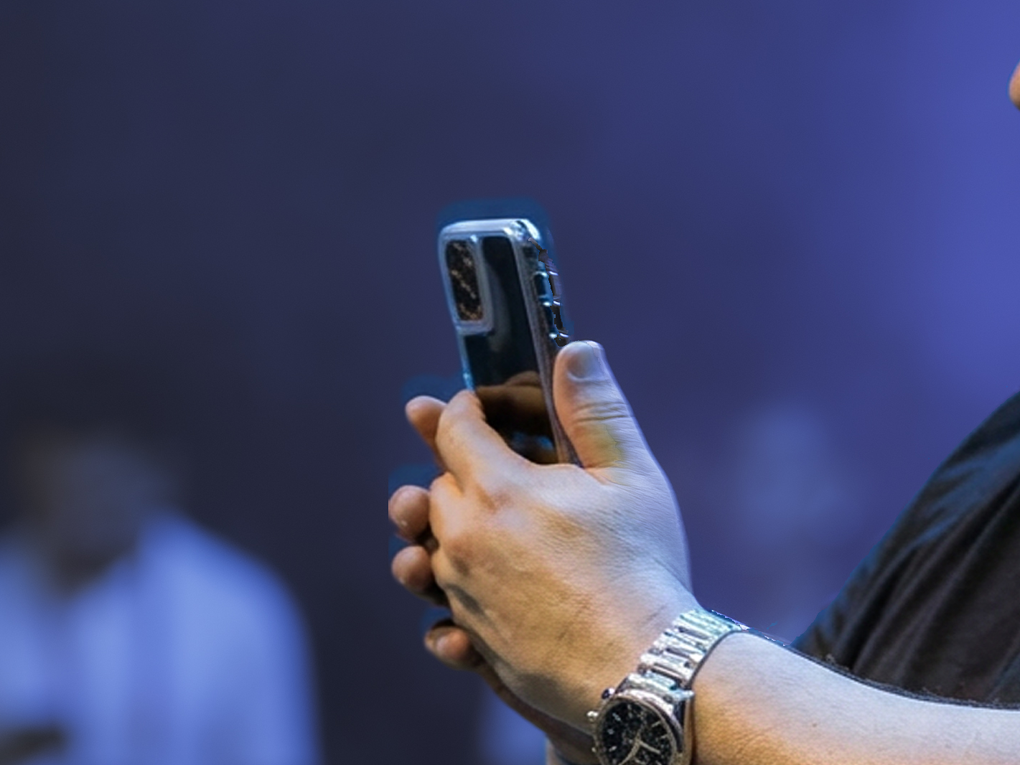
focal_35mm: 410
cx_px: 871
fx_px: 12082
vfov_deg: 3.6
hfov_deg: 4.8
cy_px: 629
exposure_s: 1/80
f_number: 2.8
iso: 1000
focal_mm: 101
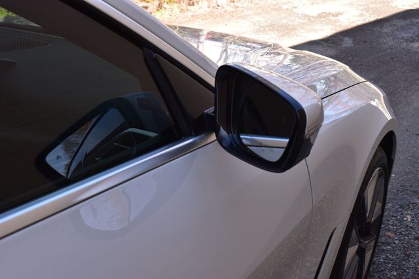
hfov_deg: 41.1
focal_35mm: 48
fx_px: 558
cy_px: 140
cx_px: 210
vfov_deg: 28.0
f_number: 10
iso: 400
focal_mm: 32
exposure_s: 1/200
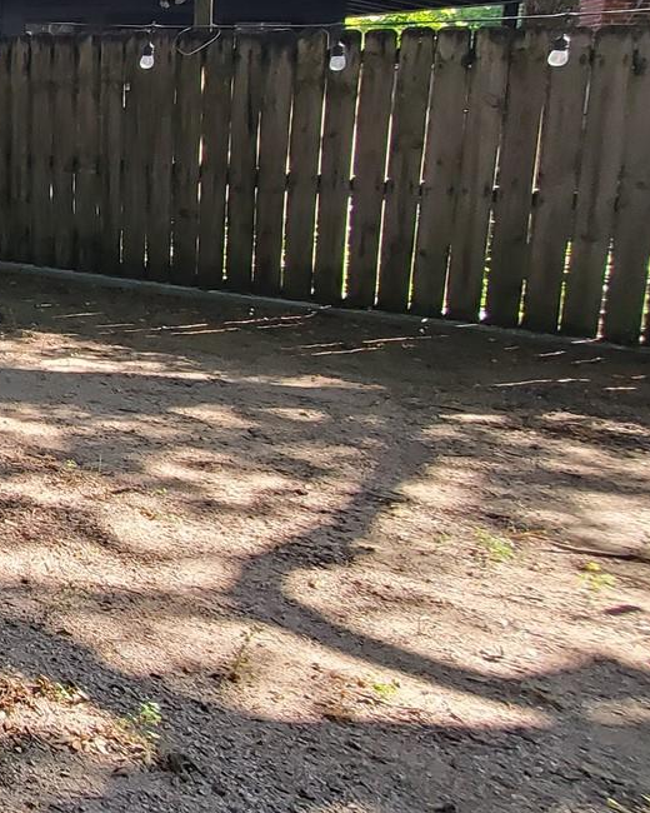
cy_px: 174
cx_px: -559
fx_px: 962
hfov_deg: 21.3
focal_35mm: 40
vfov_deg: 43.8
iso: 80
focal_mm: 1.8
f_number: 2.2
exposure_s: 1/120
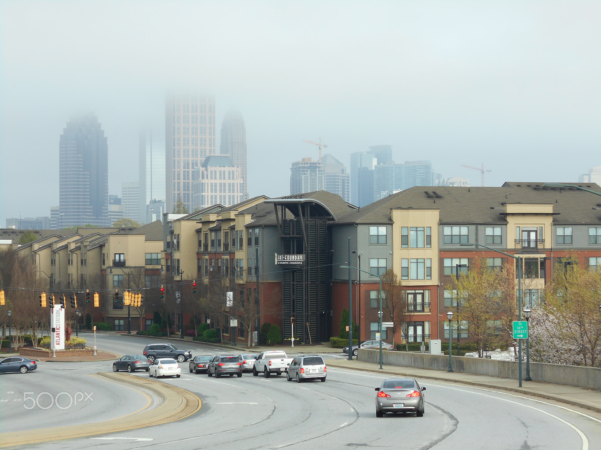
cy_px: 225
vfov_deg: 17.2
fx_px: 1493
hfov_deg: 22.8
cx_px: 300
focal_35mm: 86
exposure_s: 1/400
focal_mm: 15.4
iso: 80
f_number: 6.3
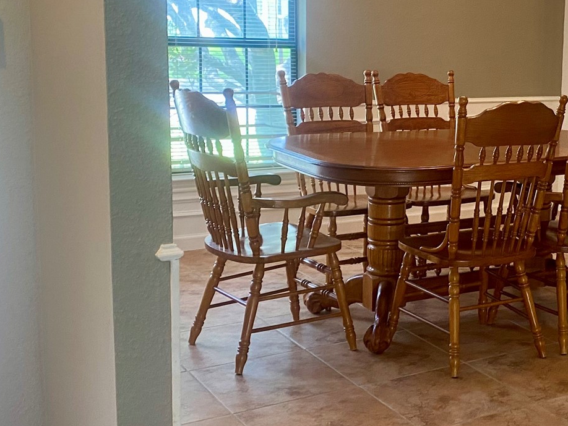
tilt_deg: -7.9
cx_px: 531
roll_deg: -2.6
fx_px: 952
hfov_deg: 31.4
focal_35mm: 58
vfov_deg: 25.2
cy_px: 174
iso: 160
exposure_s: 1/60
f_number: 1.8
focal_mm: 4.25
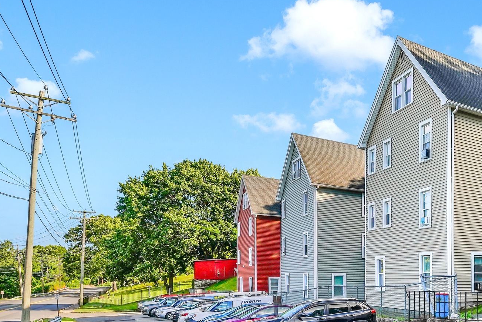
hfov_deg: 47.2
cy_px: 286
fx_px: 442
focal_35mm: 33
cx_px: 486
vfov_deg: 37.5
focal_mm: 14
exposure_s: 1/200
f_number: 5
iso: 500
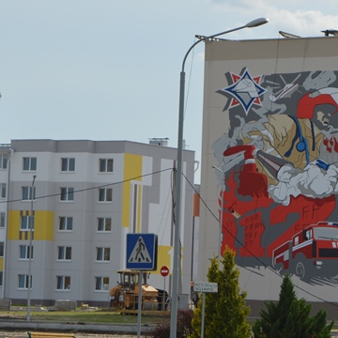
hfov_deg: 8.8
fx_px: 2201
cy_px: 171
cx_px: 284
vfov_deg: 8.8
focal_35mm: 199
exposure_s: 1/320
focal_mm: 55
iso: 100
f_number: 9
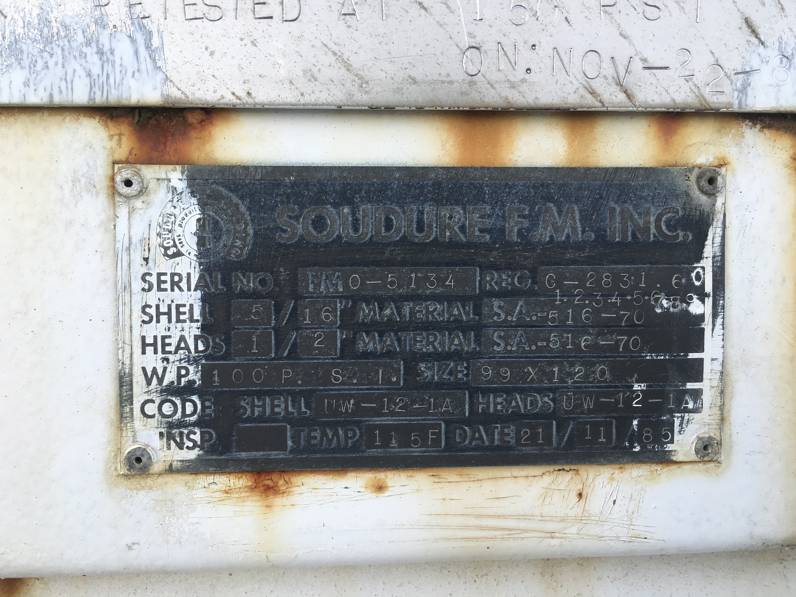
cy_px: 298
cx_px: 398
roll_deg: +0.9
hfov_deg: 61.7
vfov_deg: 48.2
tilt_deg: -5.8
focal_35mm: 29
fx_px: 667
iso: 25
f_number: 2.2
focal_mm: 4.15
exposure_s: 1/132
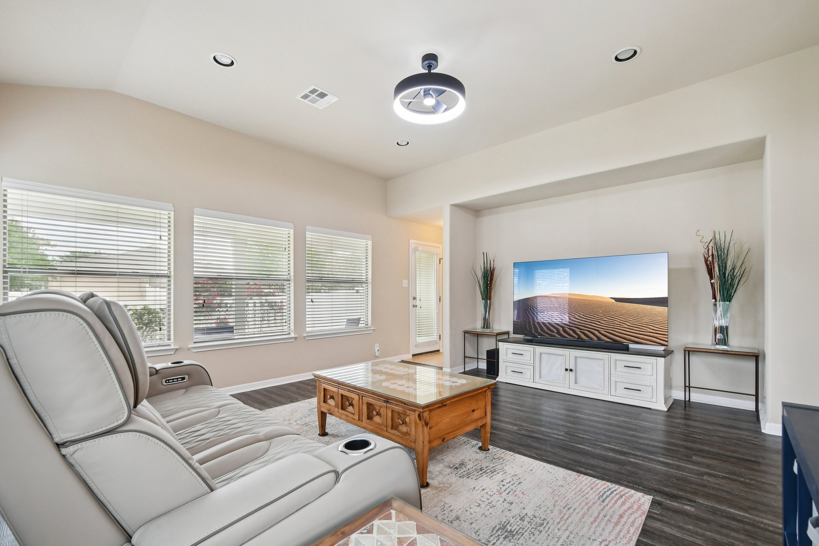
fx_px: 341
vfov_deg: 77.3
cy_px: 273
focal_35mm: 15
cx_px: 410
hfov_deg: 100.4
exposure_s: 1/50
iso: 400
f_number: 8
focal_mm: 10
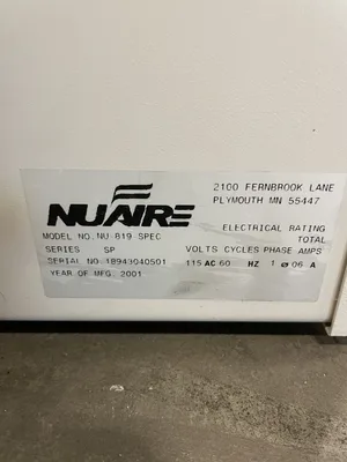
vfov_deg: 67.3
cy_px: 231
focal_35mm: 26
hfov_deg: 53.1
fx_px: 348
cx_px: 174
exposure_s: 1/60
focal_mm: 4.2
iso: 400
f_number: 1.6
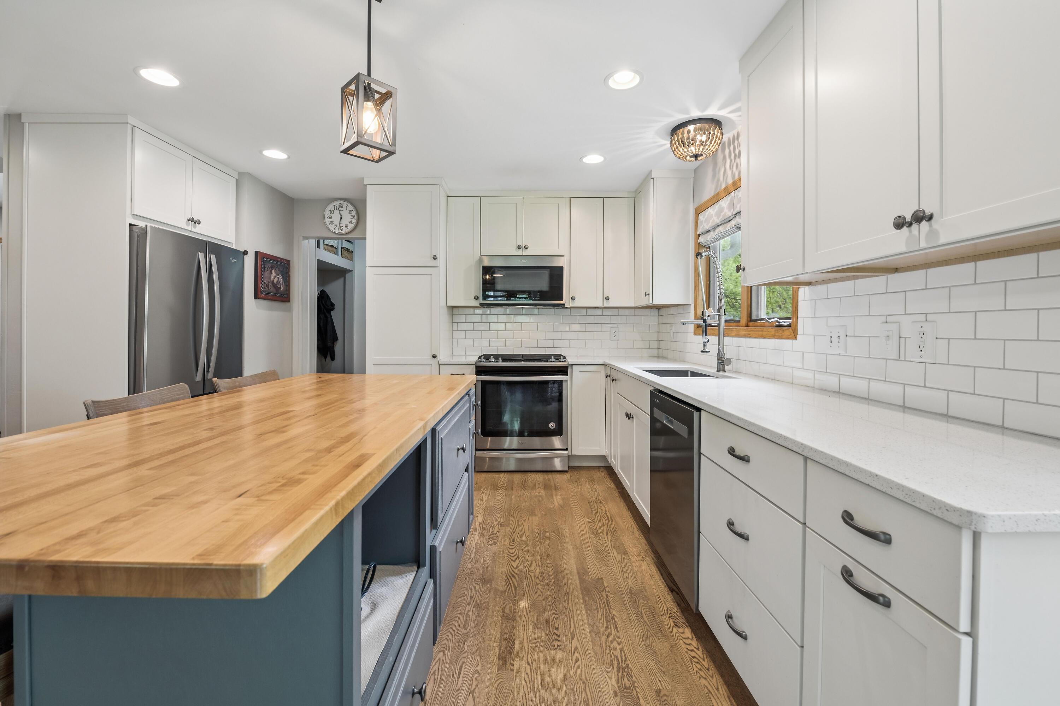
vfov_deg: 81.2
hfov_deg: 104.3
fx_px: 412
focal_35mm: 14
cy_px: 353
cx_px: 530
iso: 200
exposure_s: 1/20
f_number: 8
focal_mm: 14
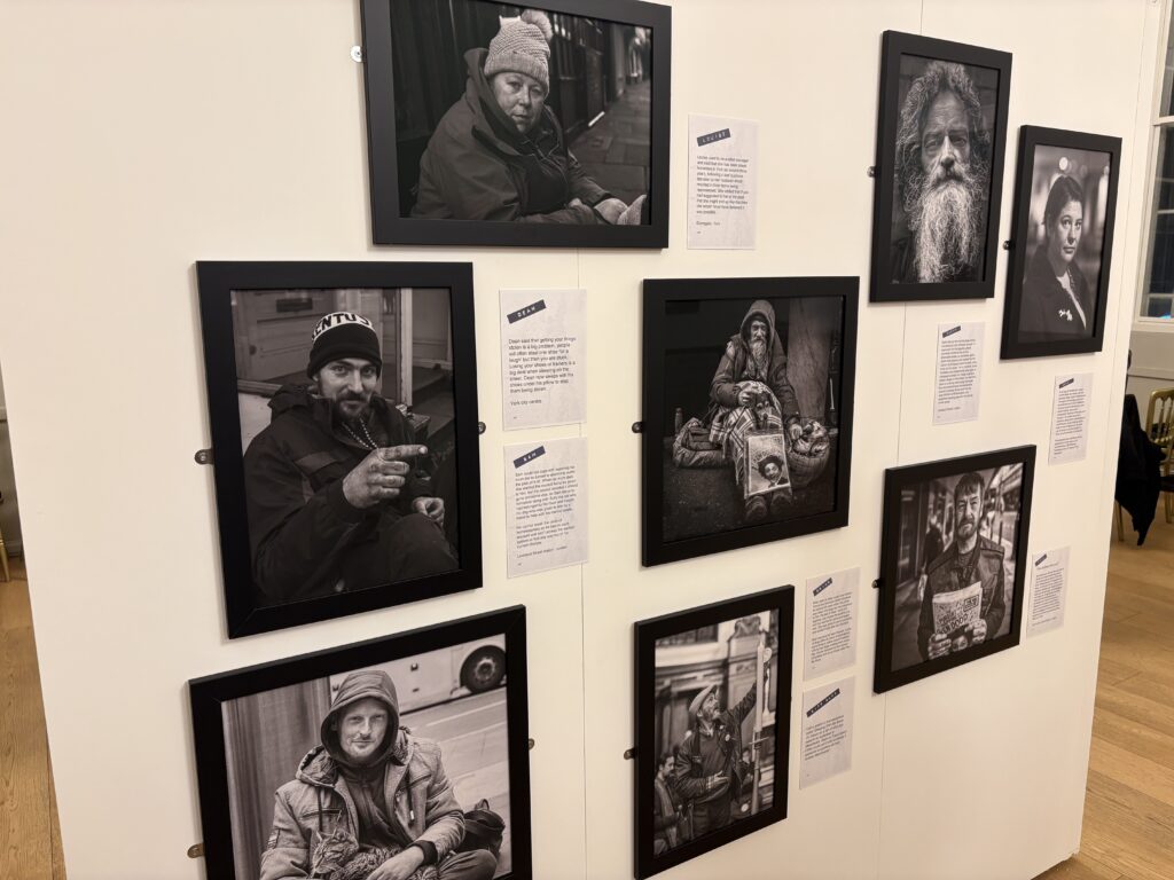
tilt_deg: -11.6
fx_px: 882
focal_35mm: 26
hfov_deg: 67.3
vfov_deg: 53.1
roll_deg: +0.4
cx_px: 587
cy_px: 440
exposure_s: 1/50
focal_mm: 5.96
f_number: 1.6
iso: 125
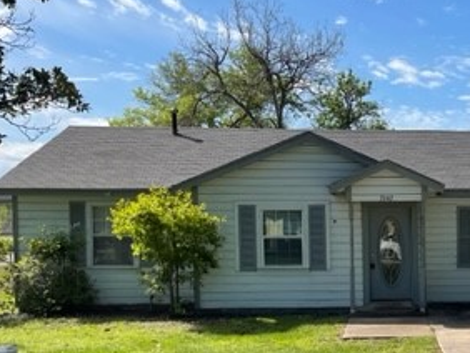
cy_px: 260
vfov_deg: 24.6
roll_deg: +0.1
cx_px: 443
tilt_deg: -3.8
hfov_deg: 30.8
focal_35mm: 59
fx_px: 802
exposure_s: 1/3922
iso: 32
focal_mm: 5.1
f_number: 1.6
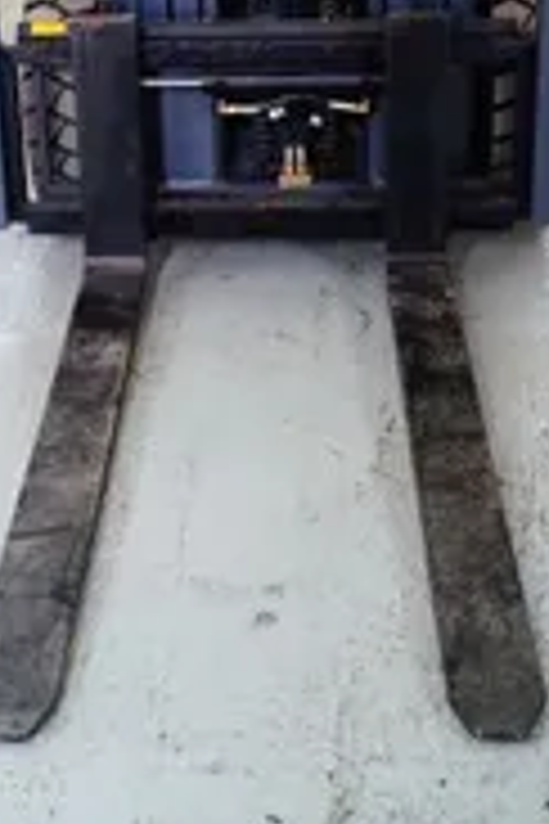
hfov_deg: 23.0
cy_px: -14
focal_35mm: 59
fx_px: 1350
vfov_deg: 31.2
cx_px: 272
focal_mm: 18
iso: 2000
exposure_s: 1/200
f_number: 10
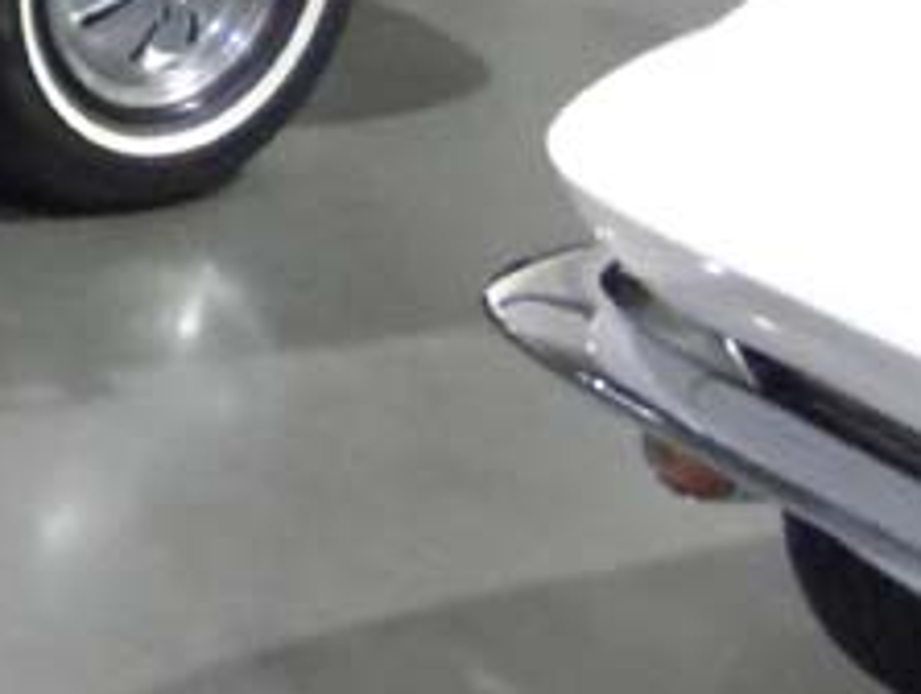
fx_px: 2931
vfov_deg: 12.4
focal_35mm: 110
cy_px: -554
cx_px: -1103
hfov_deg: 14.0
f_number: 3.2
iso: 800
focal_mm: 4
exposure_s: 1/30
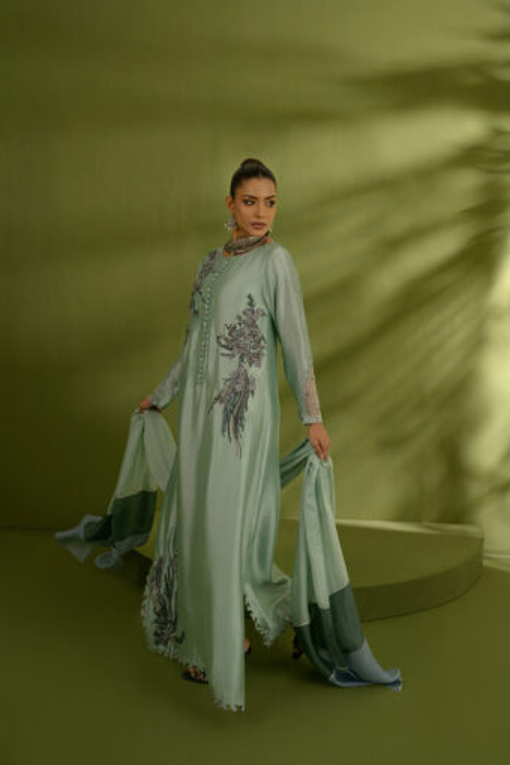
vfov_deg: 55.1
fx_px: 733
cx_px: 258
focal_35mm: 35
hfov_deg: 38.3
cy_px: 376
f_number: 3.5
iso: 400
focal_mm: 33.5
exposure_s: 1/320
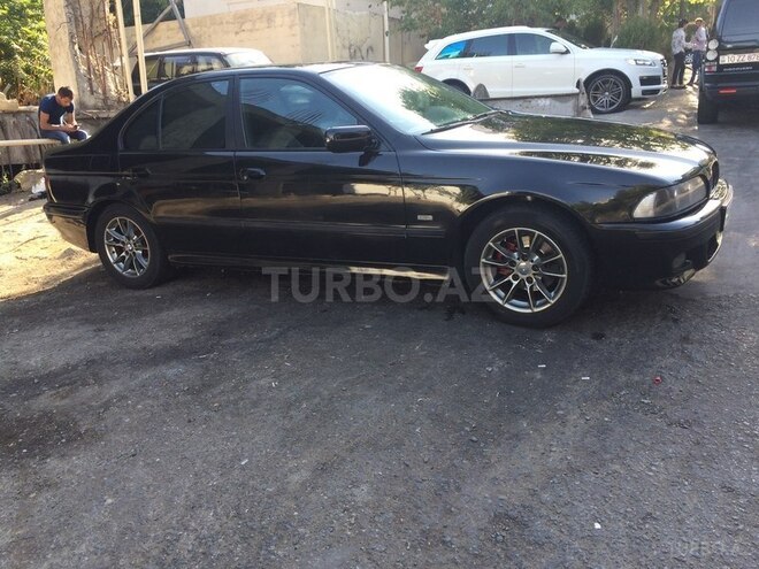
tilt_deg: -15.4
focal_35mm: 29
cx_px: 380
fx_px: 636
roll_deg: +1.4
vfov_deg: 48.2
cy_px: 284
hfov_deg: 61.7
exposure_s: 1/186
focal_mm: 4.15
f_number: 2.2
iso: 32
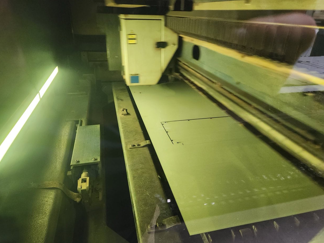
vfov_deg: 56.8
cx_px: 163
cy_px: 127
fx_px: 225
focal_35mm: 24
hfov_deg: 71.6
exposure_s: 1/60
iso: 640
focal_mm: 5.4
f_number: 1.8
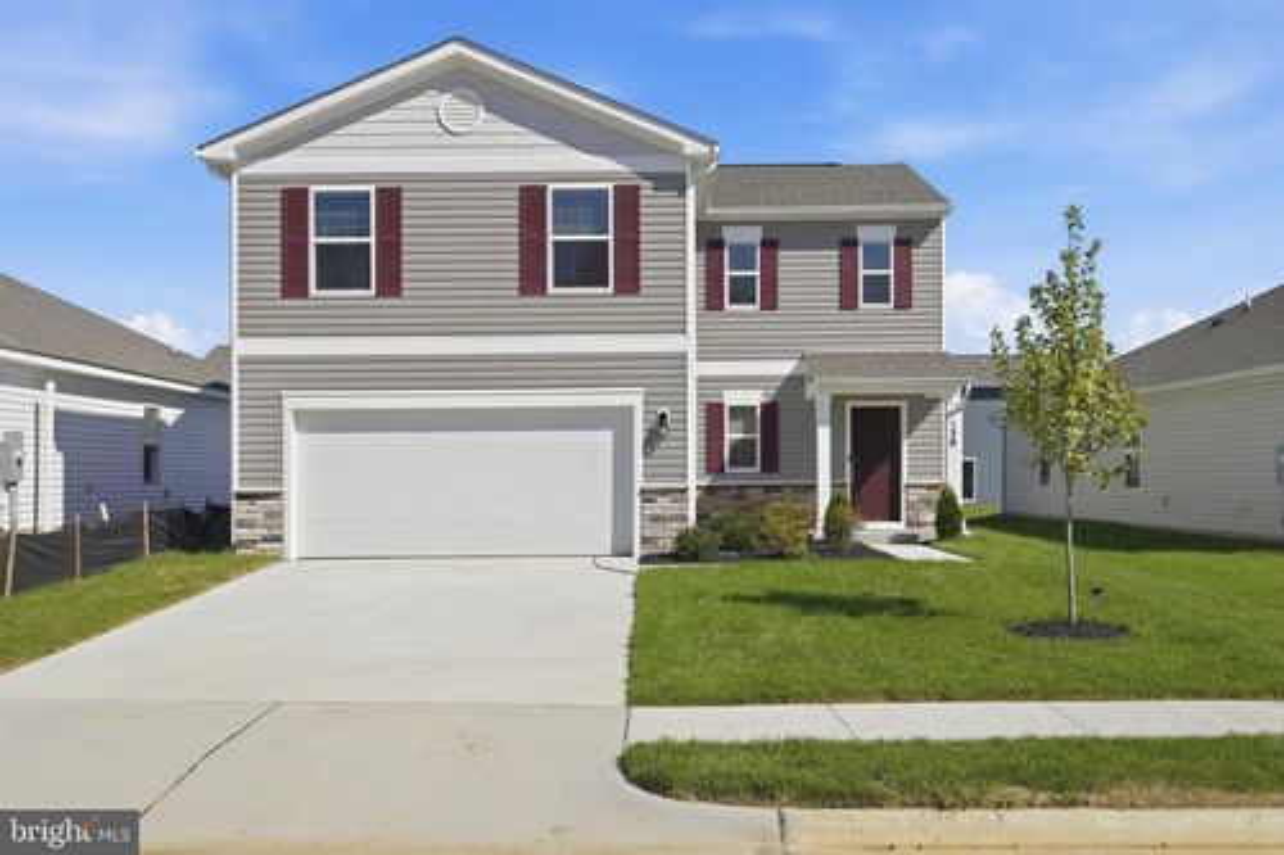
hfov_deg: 54.5
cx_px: 642
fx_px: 1248
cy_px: 428
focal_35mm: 35
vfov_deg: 37.8
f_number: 8
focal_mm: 35
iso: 400
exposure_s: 1/2000
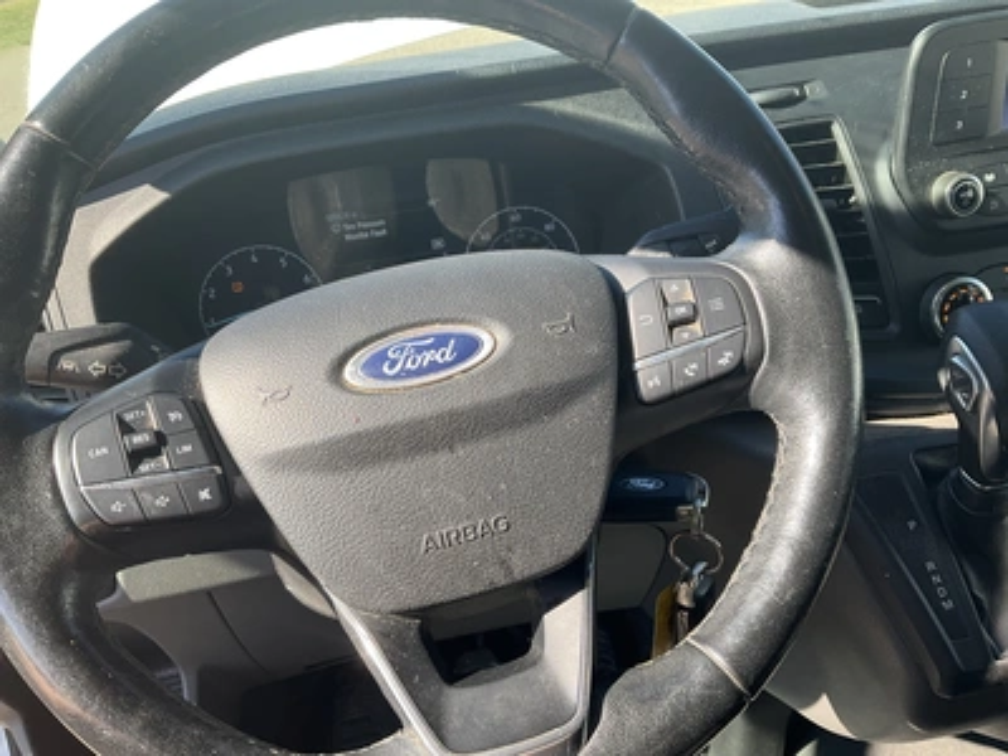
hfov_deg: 61.7
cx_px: 504
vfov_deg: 48.2
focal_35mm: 29
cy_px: 378
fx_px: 844
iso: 20
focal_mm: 3
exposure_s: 1/178
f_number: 1.8
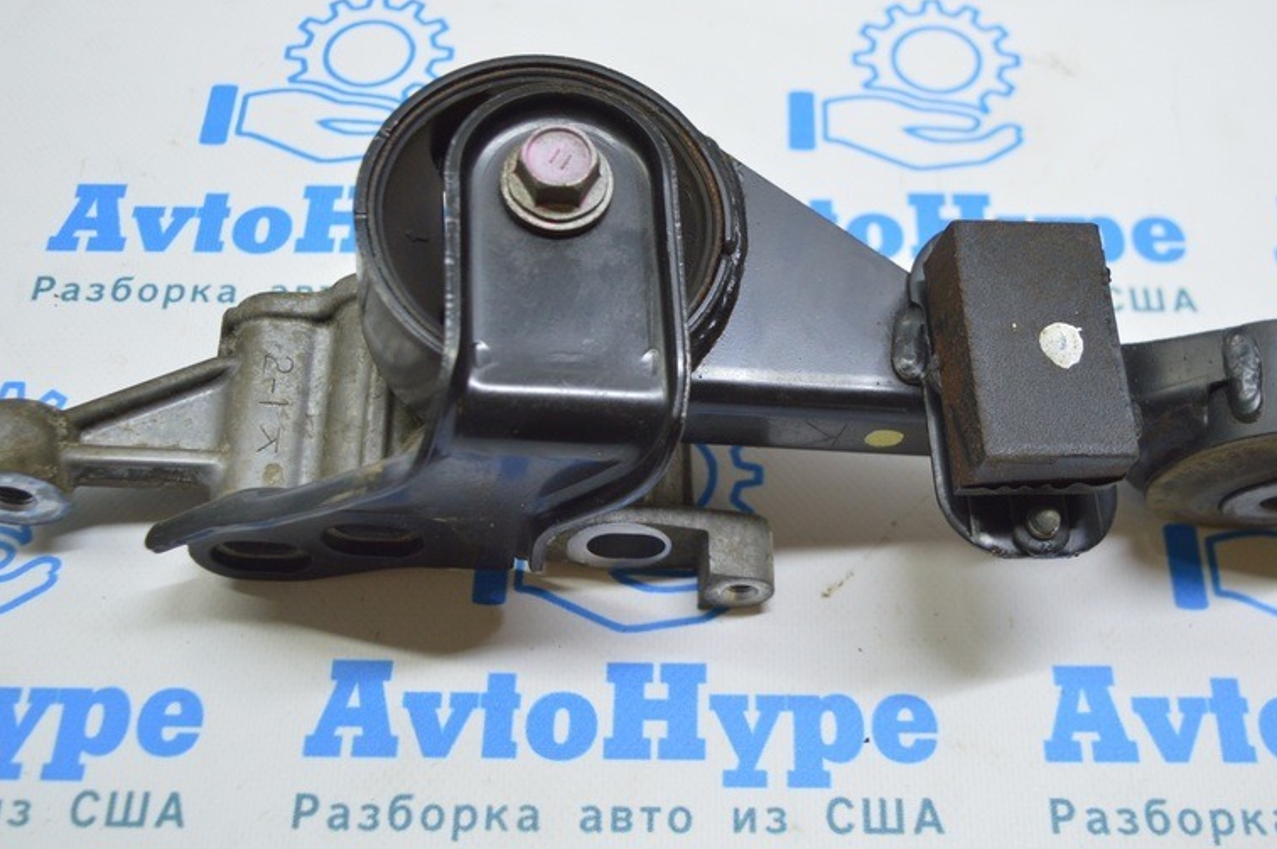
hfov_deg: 42.2
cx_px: 695
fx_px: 1654
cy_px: 345
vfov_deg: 28.7
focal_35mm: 47
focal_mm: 23
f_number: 3.8
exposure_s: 1/50
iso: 400
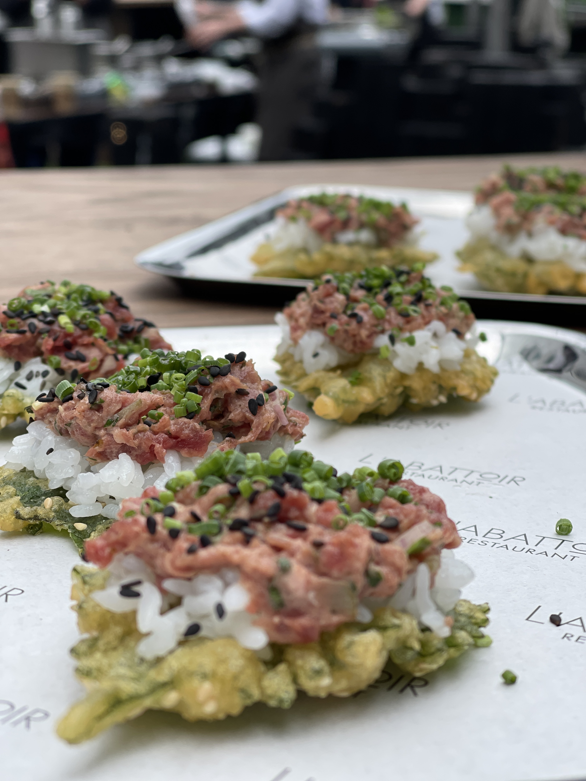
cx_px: 293
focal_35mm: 64
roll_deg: -1.5
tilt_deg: -15.3
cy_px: 390
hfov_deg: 22.9
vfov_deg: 30.3
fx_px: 1445
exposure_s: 1/669
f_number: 2.2
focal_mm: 7.5
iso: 32
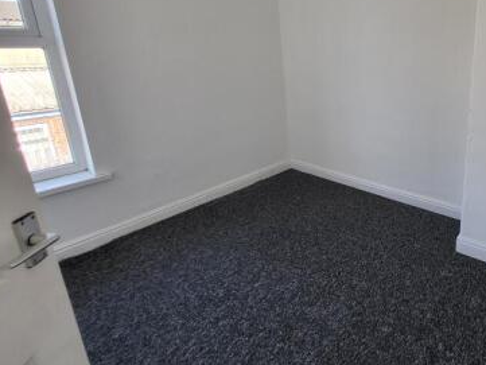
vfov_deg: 62.0
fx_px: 295
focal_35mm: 21
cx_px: 382
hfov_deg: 71.8
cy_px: 123
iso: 40
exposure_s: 1/50
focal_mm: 1.74
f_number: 2.2
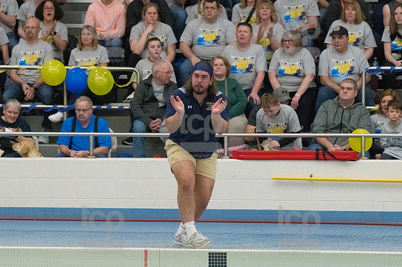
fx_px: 2422
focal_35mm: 217
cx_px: 201
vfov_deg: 6.3
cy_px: 134
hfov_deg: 9.5
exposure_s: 1/1250
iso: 10000
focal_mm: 145
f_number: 5
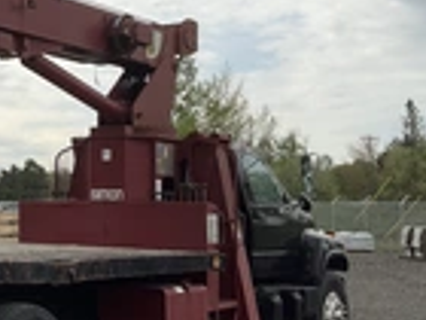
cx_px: -110
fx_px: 1021
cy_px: 128
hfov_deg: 21.5
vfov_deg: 17.8
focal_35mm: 83
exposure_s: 1/1912
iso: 25
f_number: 1.8
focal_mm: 3
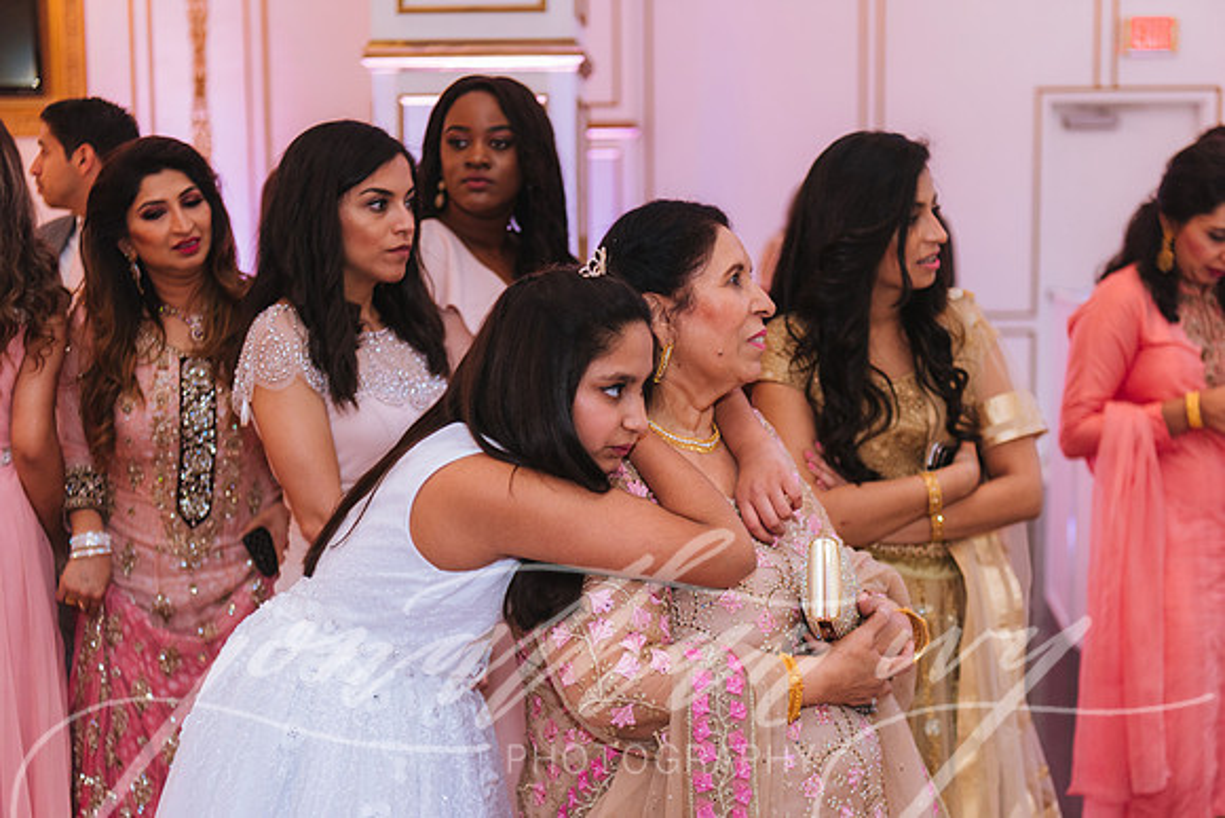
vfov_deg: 26.0
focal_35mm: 52
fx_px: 1770
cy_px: 409
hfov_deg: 38.2
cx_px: 612
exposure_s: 1/125
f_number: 2.8
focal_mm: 52
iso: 800
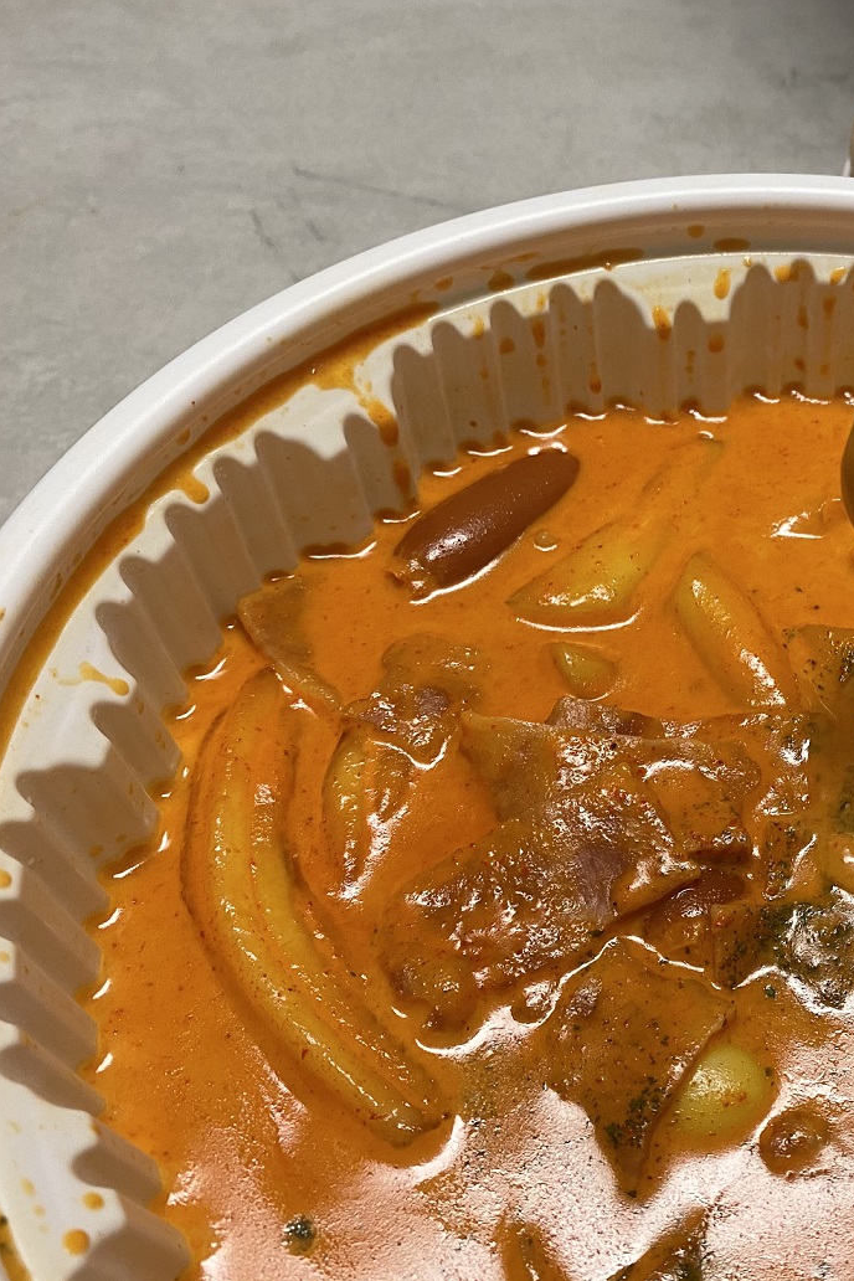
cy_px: 625
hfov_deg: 33.0
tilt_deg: -52.9
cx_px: 853
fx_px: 1316
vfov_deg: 51.9
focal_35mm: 37
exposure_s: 1/60
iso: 160
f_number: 1.8
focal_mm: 4.25
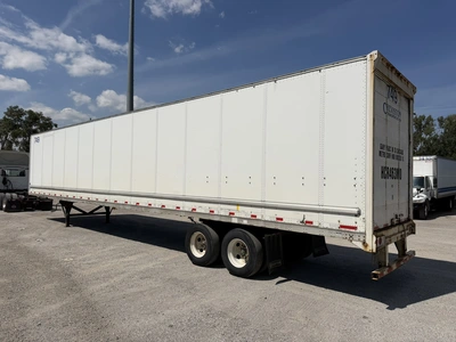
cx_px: 228
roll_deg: -0.2
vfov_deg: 56.8
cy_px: 171
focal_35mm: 24
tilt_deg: +3.5
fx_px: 316
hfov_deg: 71.6
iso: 80
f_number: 1.78
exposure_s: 1/17544
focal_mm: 6.76
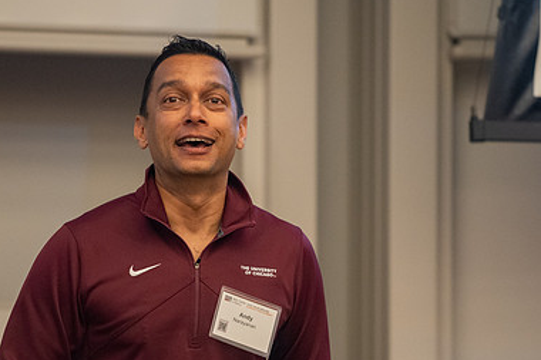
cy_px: 203
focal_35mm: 348
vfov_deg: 3.9
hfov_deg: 5.9
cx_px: 274
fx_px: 5227
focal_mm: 200
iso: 2000
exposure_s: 1/160
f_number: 2.8
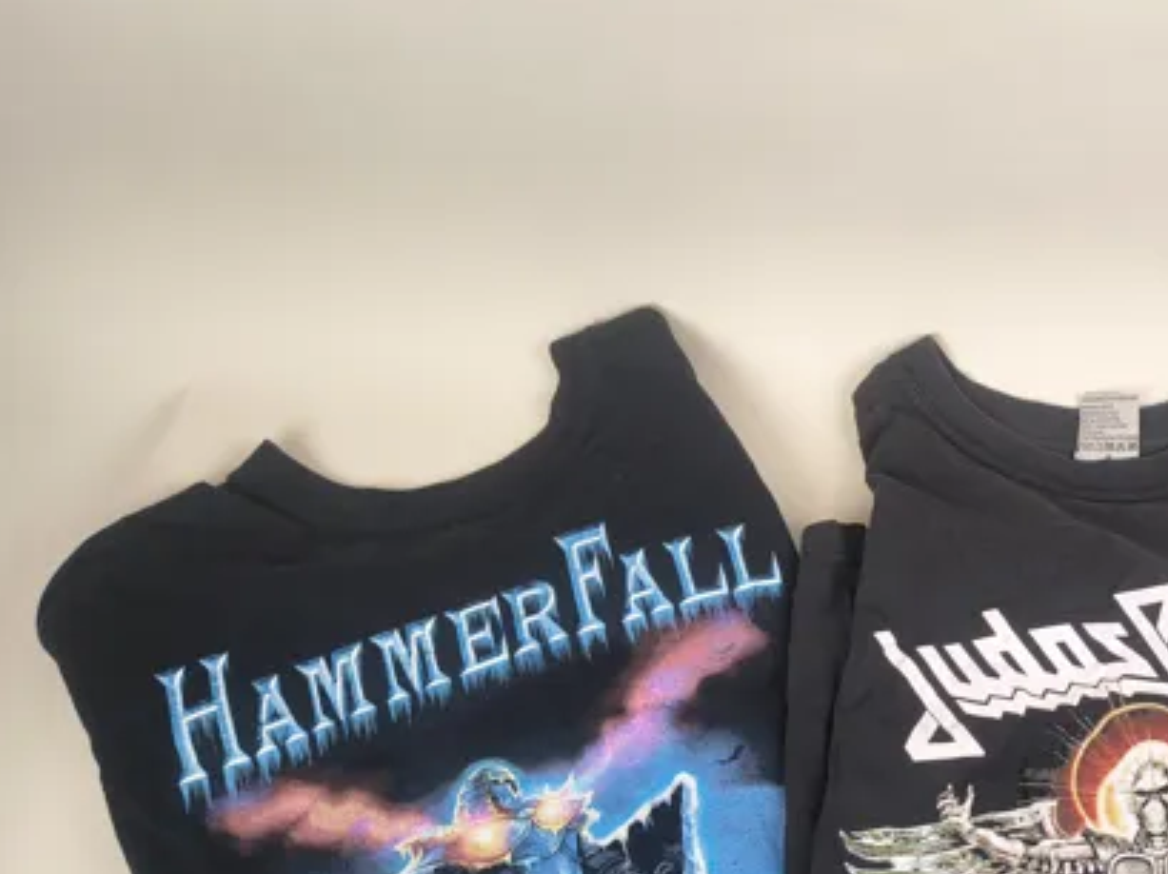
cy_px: 597
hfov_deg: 36.9
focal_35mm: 47
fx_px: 1584
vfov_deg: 30.6
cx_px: 1131
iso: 171
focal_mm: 5.56
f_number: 1.8
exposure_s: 1/100
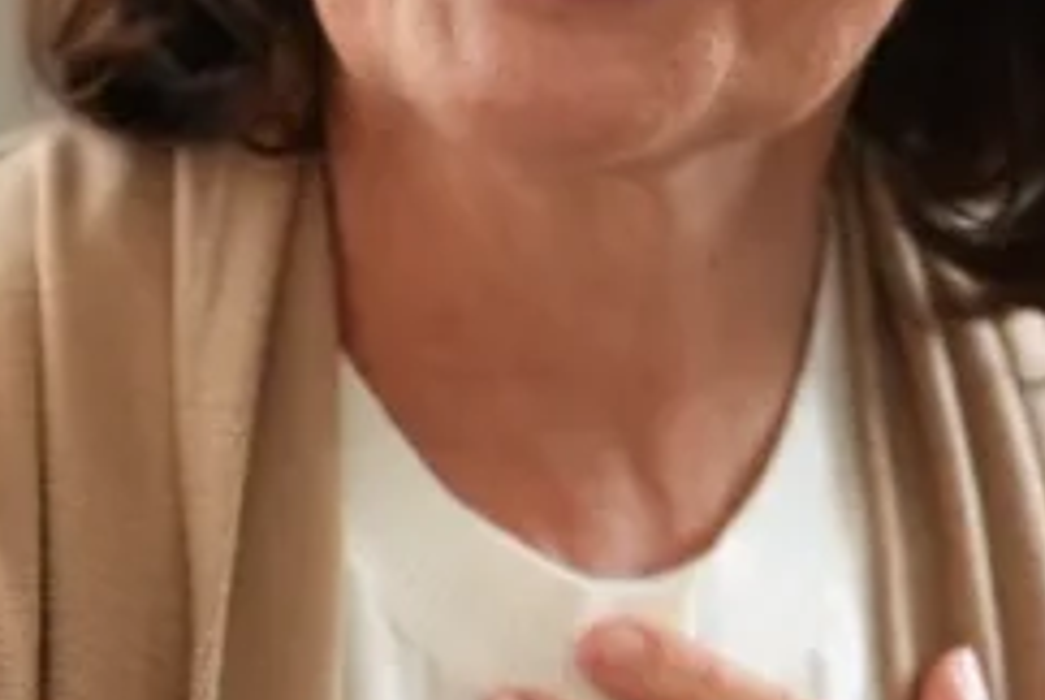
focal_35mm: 359
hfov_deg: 5.7
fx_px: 10433
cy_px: 516
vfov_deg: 3.8
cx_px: -289
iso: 320
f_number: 1.4
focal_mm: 85
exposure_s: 1/200
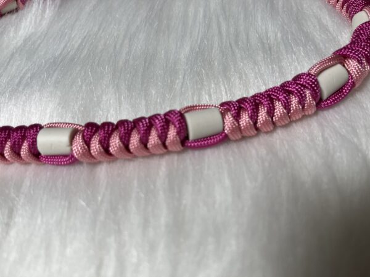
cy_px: 138
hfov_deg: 67.3
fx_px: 278
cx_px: 185
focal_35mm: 26
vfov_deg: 53.1
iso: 40
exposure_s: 1/250
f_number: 1.6
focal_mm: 5.1
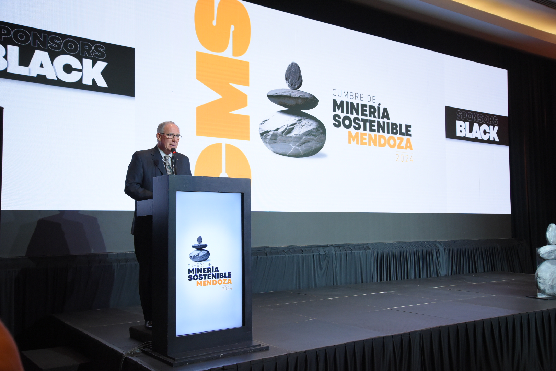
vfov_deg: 37.9
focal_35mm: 35
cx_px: 278
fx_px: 541
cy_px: 186
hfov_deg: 54.4
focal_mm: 35
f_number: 5.6
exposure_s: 1/100
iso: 3200
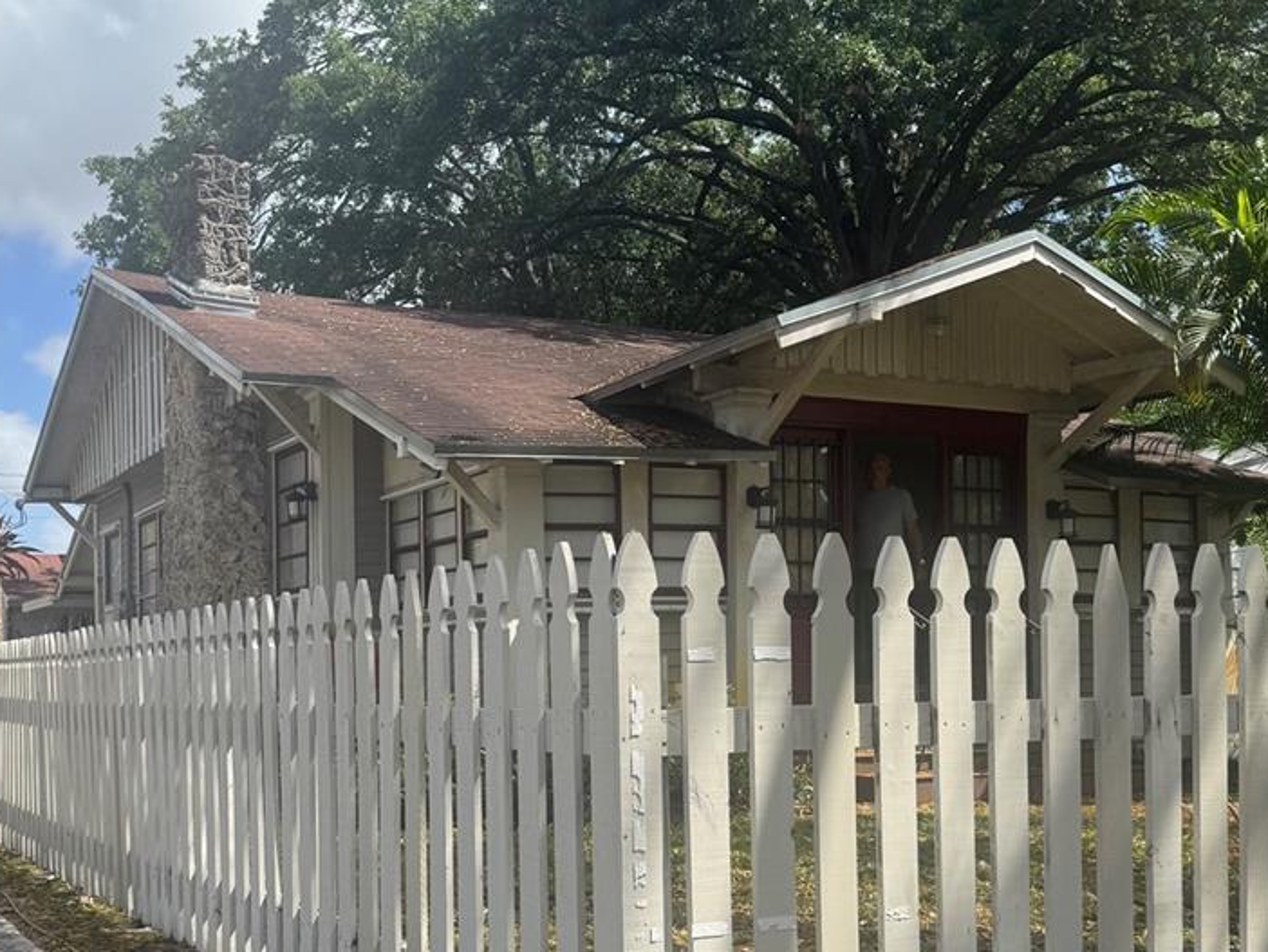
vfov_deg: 34.8
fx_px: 1502
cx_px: 470
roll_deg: +1.0
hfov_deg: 45.3
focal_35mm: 41
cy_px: 649
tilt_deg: +0.6
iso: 80
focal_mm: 6.76
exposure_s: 1/2959
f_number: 1.78
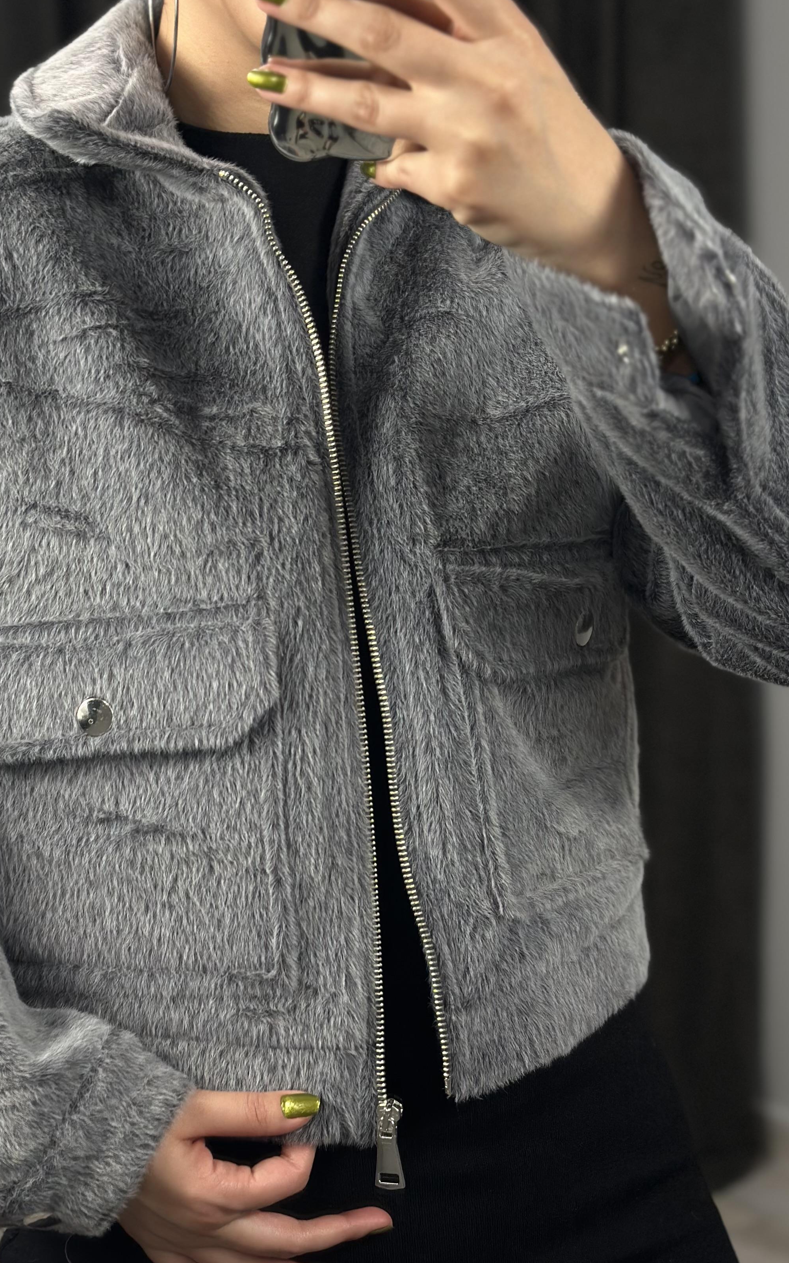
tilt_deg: -32.3
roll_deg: +4.0
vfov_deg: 32.0
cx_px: 278
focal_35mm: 64
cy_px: 659
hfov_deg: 20.3
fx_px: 2202
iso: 100
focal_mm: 6.86
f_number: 1.78
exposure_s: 1/100
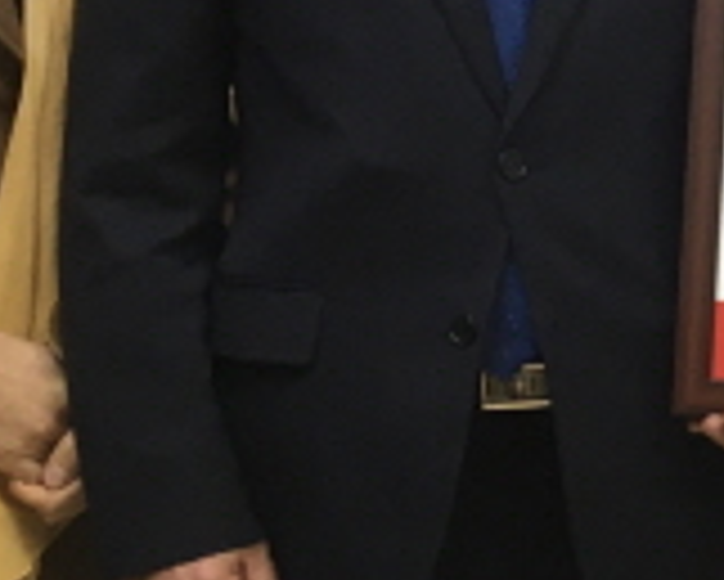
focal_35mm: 123
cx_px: 1147
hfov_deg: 14.4
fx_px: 2637
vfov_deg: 12.4
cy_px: 38
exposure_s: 1/30
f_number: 2.2
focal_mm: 4.15
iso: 50
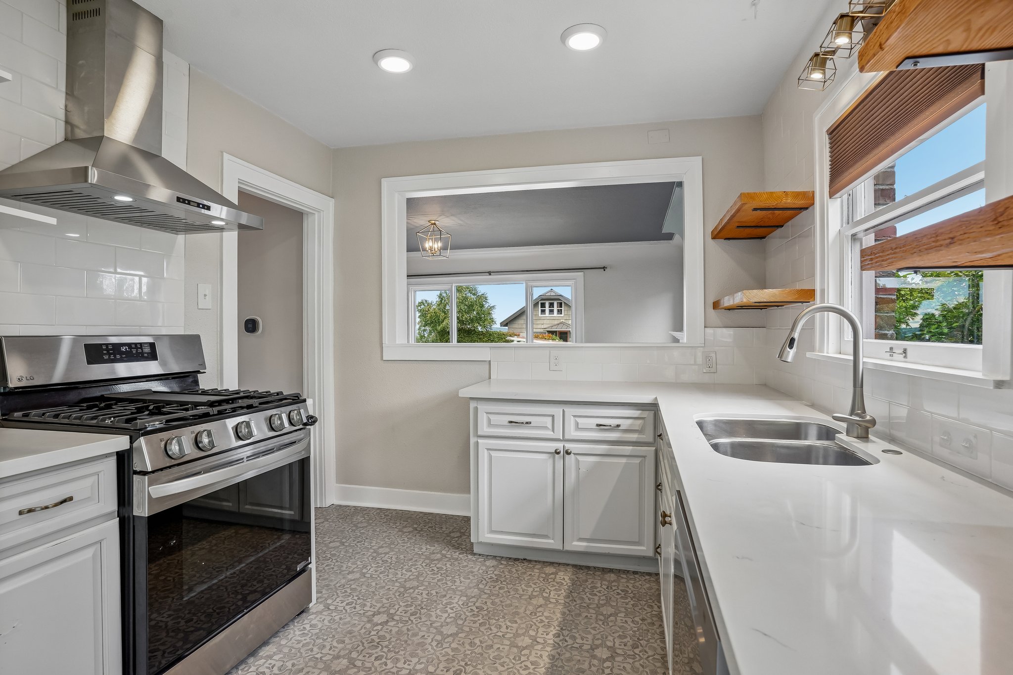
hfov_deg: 93.3
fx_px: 478
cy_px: 338
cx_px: 506
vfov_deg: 70.4
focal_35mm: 17
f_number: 8
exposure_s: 1/45
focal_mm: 17
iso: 400
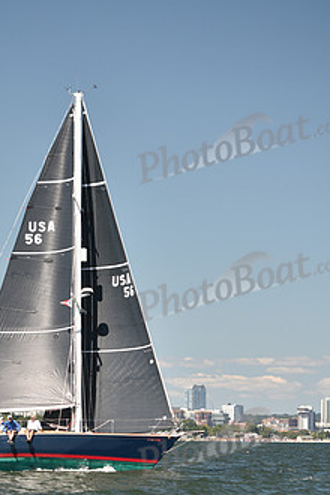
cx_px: 61
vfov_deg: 9.7
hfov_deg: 6.5
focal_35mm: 211
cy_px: 382
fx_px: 2901
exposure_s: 1/1250
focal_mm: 120
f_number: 2.8
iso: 250
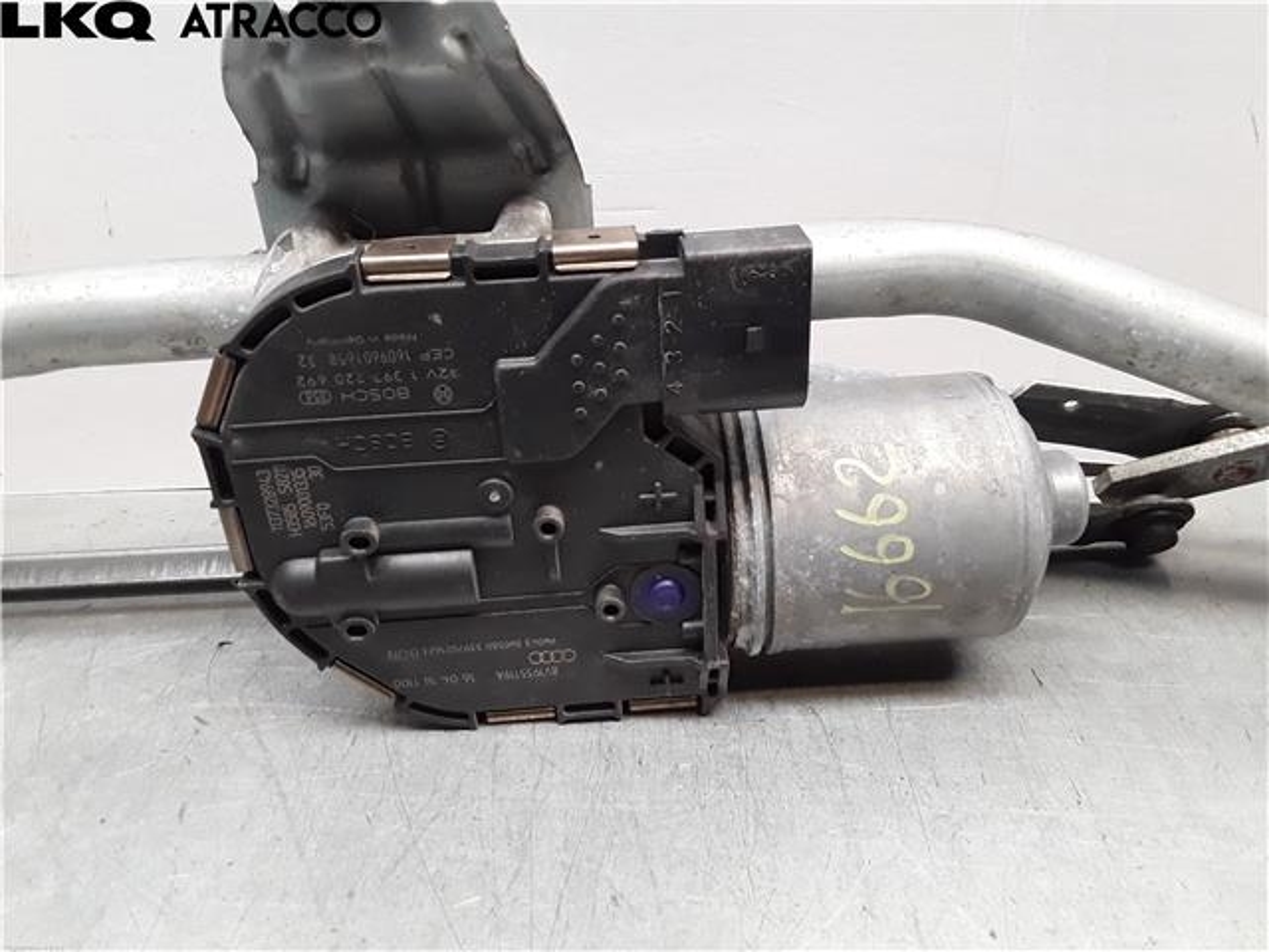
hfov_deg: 63.4
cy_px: 476
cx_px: 634
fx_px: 1026
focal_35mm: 28
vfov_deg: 49.7
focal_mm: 2.91
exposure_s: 1/50
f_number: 1.9
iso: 80
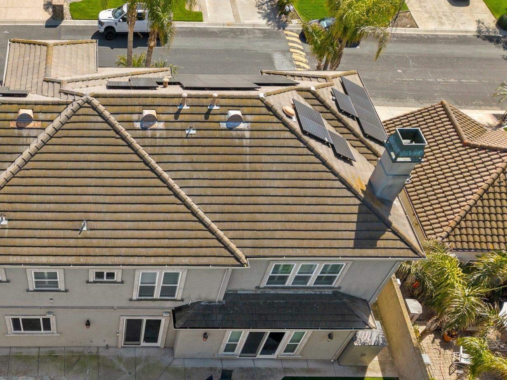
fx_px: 586
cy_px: 300
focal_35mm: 40
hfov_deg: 44.4
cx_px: 99
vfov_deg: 34.9
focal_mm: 8.67
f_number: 1.8
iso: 100
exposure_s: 1/20
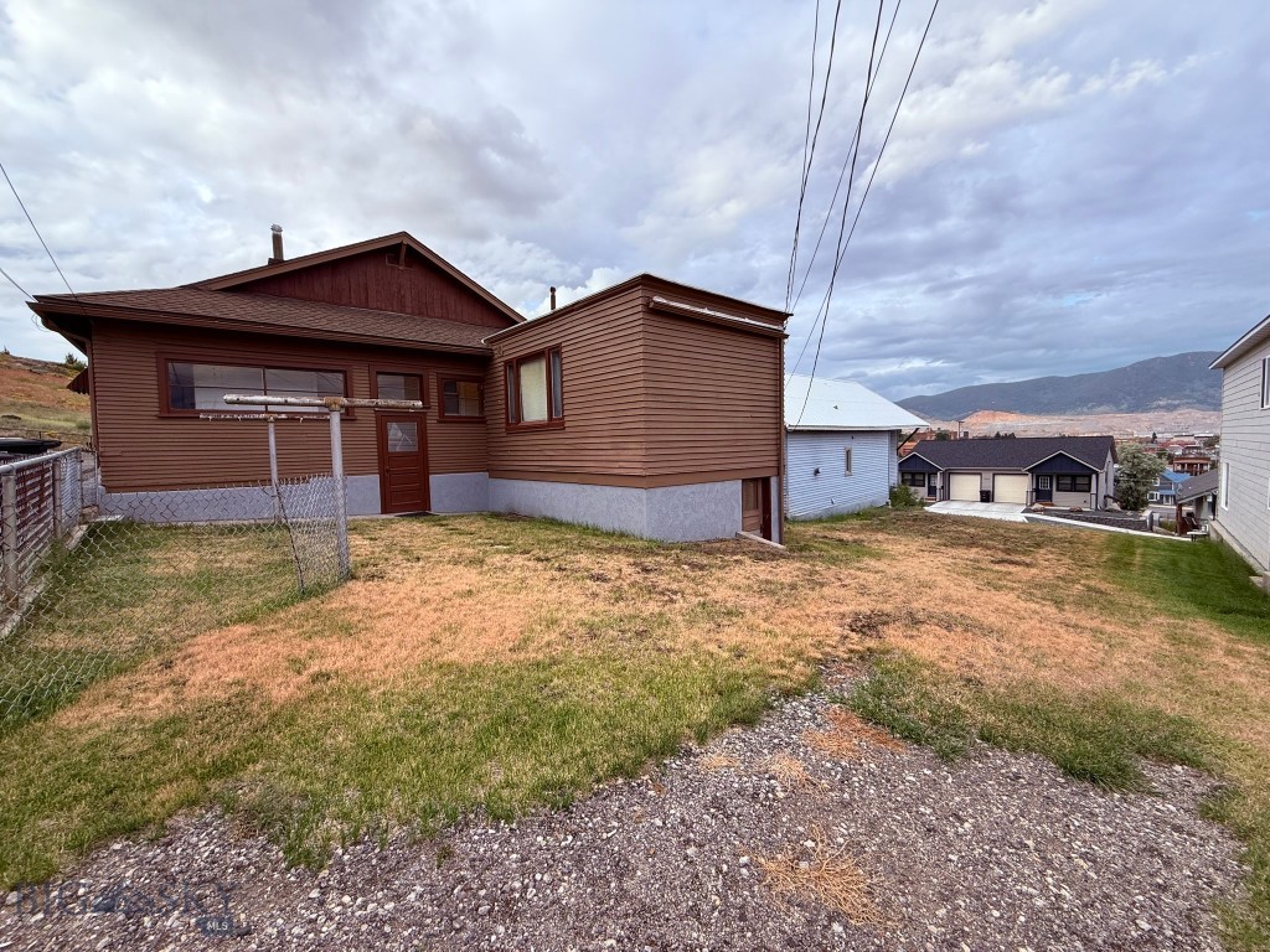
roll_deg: +0.7
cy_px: 476
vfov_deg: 85.7
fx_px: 514
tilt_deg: -2.8
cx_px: 635
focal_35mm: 14
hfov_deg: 102.1
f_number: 2.2
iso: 50
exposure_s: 1/298
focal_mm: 2.22
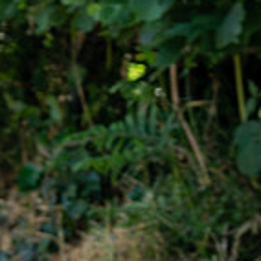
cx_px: -175
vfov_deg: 1.7
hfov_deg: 1.7
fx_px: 8582
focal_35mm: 1006
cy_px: 447
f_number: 4
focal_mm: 115
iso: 800
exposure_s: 1/1000
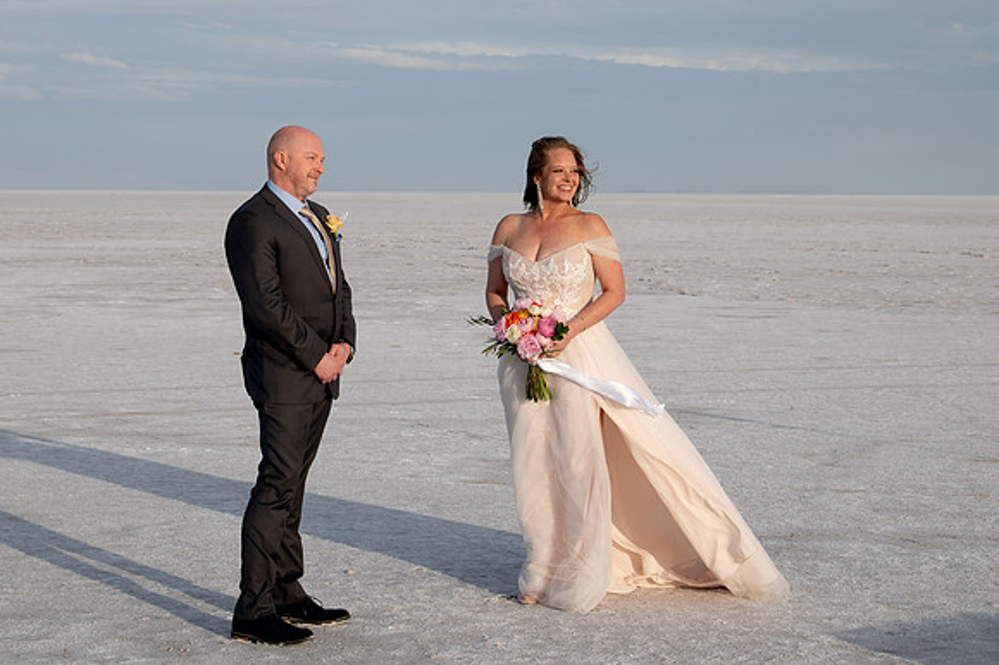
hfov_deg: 24.3
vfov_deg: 16.3
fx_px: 2319
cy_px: 186
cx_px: 412
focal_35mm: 84
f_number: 8
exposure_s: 1/800
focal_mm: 58
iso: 200
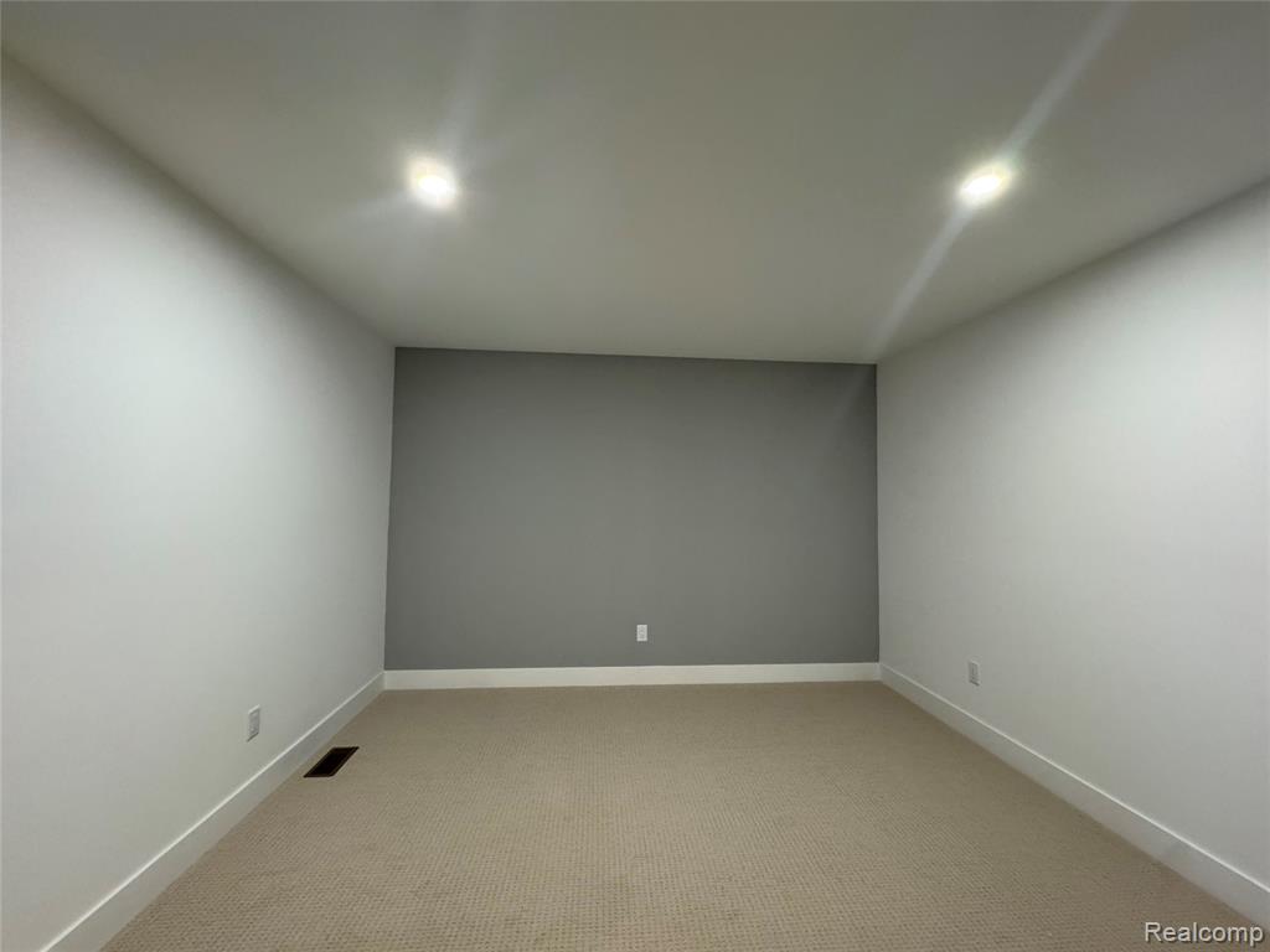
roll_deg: -1.2
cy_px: 476
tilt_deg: +3.3
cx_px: 635
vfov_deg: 85.7
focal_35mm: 14
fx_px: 514
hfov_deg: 102.1
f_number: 2.2
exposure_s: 1/60
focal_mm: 2.22
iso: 320
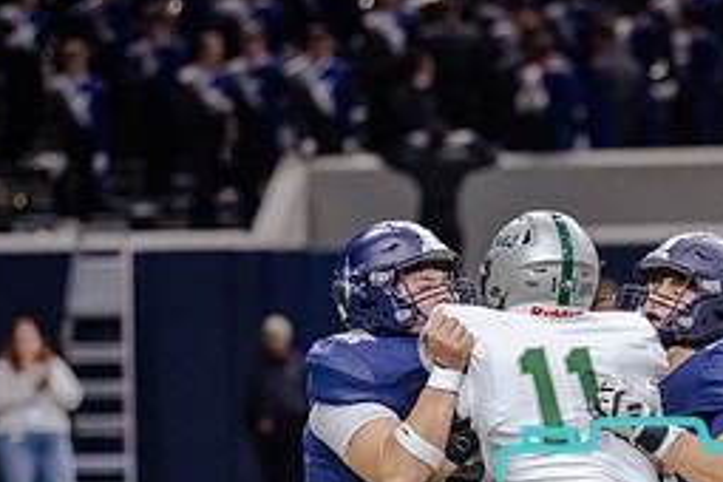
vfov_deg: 3.2
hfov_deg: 4.9
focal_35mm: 424
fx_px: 8515
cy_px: 543
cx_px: 513
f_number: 2.8
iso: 3200
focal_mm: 137
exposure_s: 1/1250
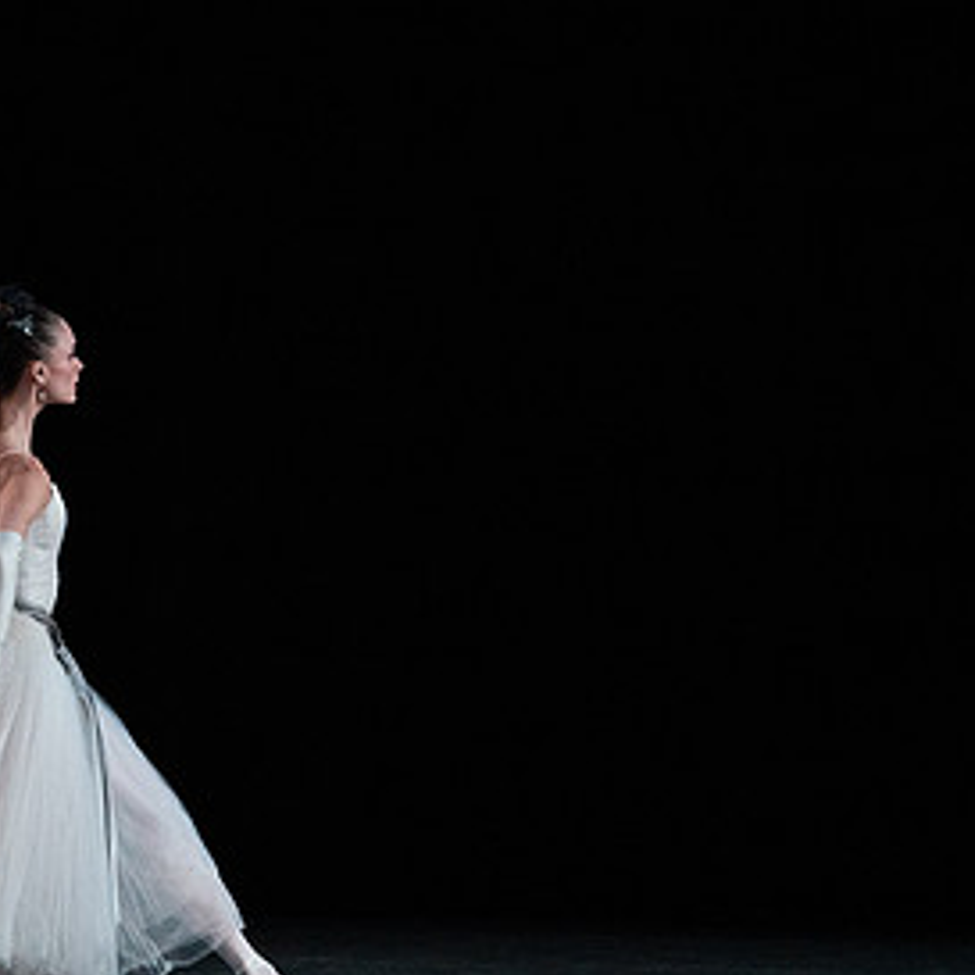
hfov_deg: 4.8
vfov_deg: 4.9
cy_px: 509
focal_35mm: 361
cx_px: 136
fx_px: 11504
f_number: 5.6
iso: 16000
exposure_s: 1/400
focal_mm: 200
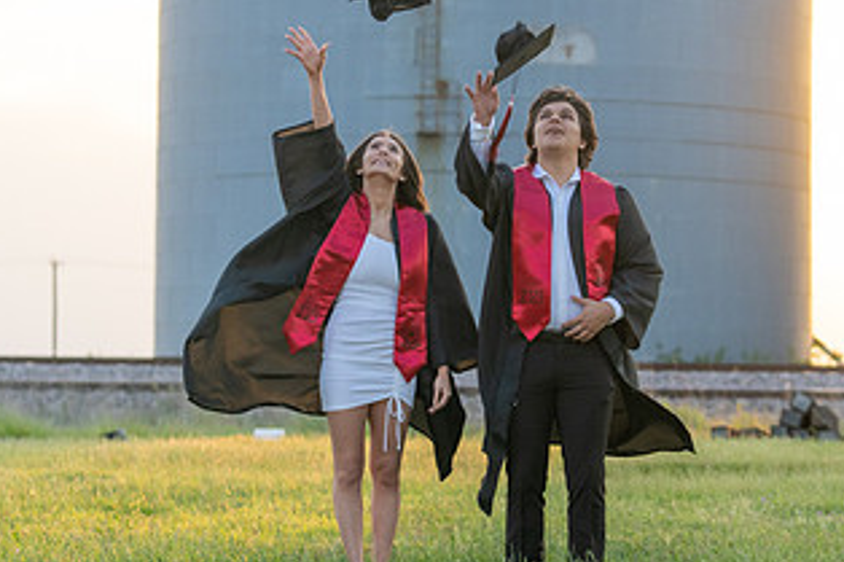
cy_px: 214
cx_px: 484
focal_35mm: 135
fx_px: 3163
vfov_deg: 10.1
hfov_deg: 15.2
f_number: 3.2
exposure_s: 1/1000
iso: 640
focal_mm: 70
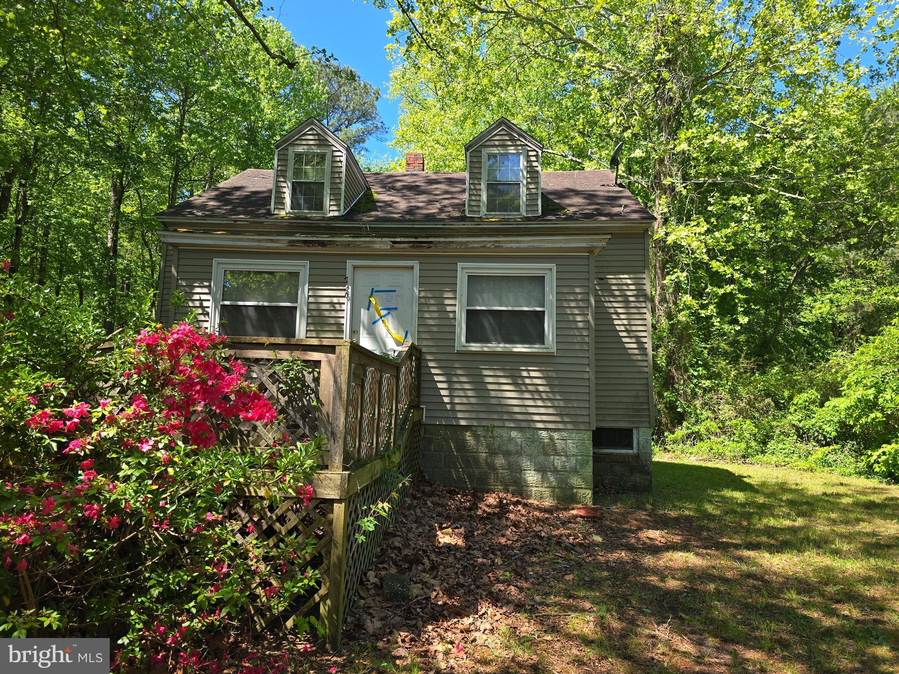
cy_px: 337
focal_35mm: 23
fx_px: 597
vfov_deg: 58.9
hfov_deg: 73.9
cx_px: 450
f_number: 1.7
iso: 12
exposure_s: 1/195
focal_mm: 6.3
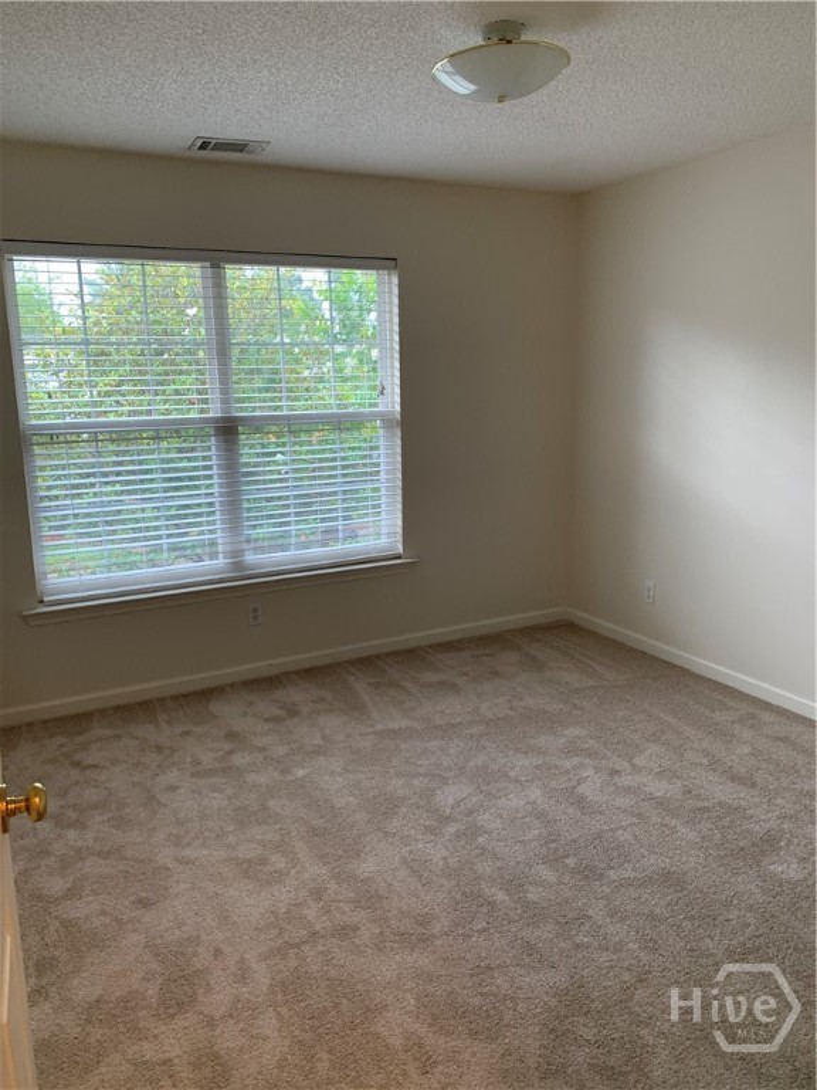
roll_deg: +1.4
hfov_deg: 53.1
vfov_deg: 67.3
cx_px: 408
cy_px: 545
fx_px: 818
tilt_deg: -9.3
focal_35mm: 26
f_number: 1.8
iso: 80
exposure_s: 1/60
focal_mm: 4.25
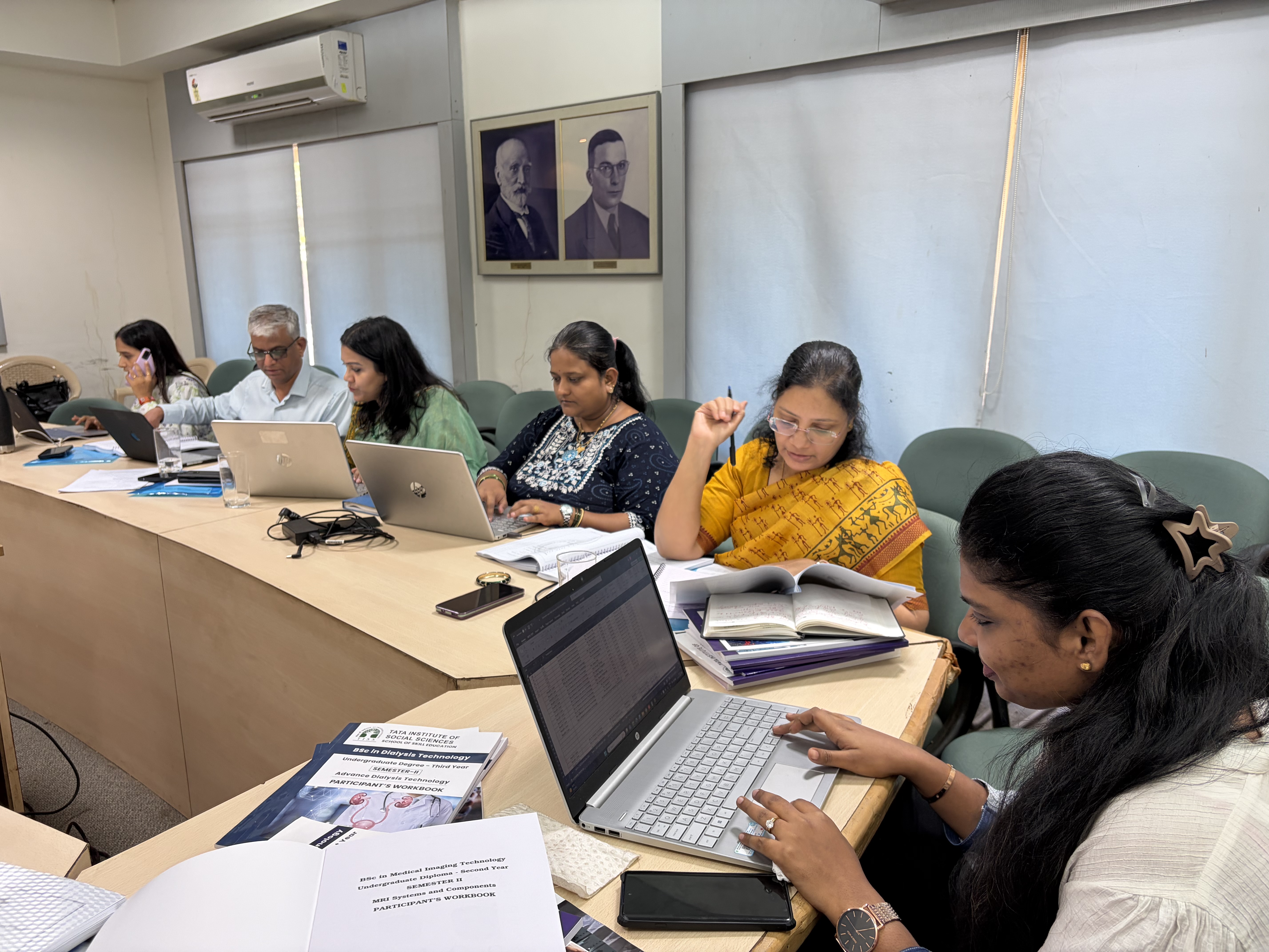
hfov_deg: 67.3
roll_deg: +0.8
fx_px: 953
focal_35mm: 26
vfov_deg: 53.1
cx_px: 634
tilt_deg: -12.1
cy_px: 476
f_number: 1.6
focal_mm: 5.96
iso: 100
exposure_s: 1/50
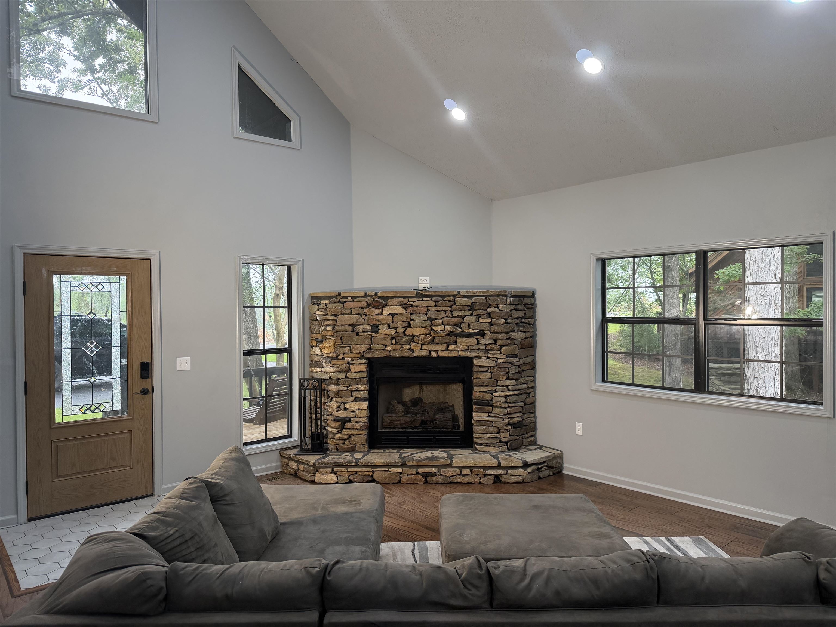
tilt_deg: -1.2
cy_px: 314
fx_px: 580
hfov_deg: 71.6
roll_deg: +0.4
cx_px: 418
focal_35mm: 24
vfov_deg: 56.8
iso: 200
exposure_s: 1/120
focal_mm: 6.76
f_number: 1.78
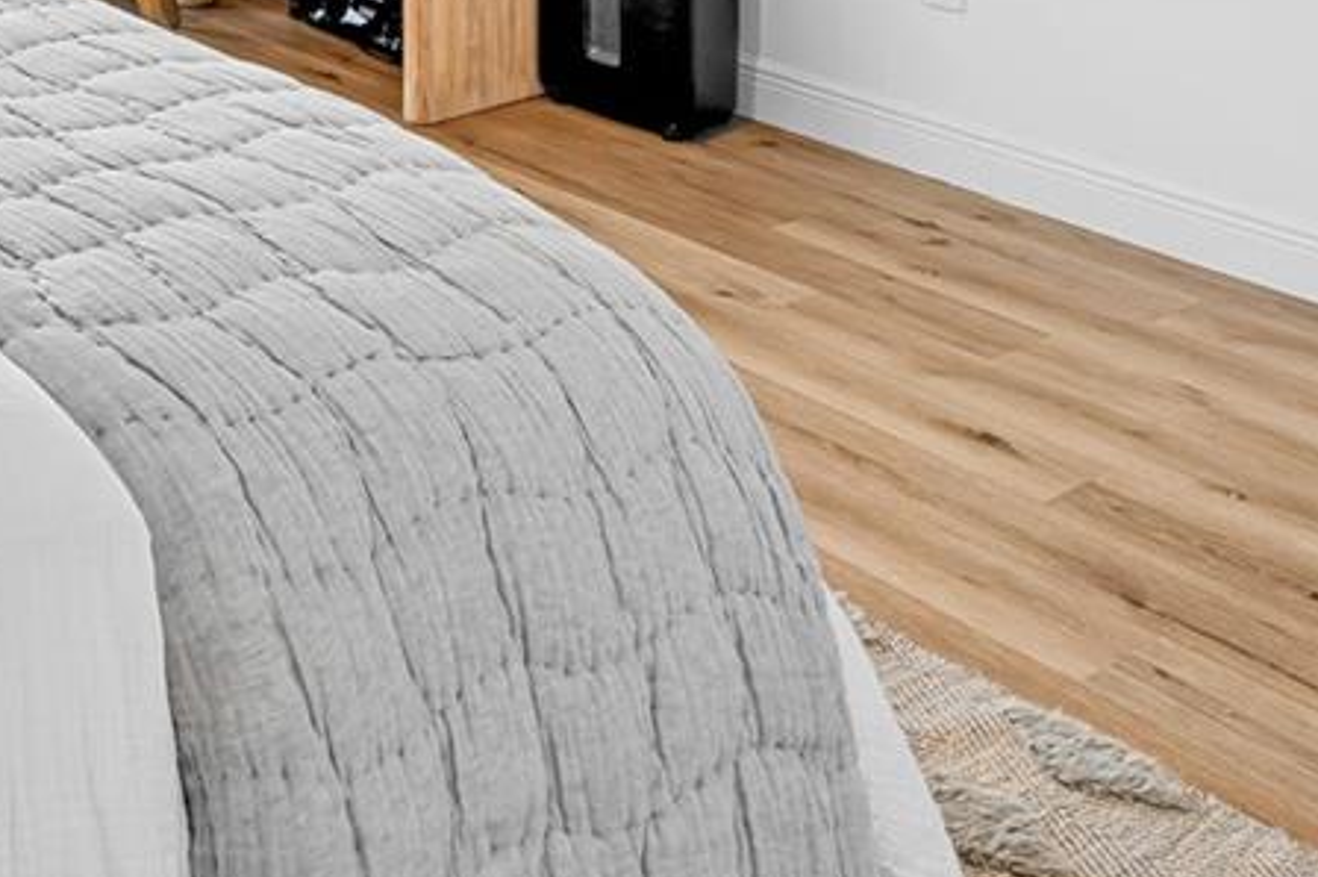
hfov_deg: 34.2
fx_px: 1829
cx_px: -138
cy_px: -477
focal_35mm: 50
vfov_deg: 21.9
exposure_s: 1/3
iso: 100
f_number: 10
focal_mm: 14
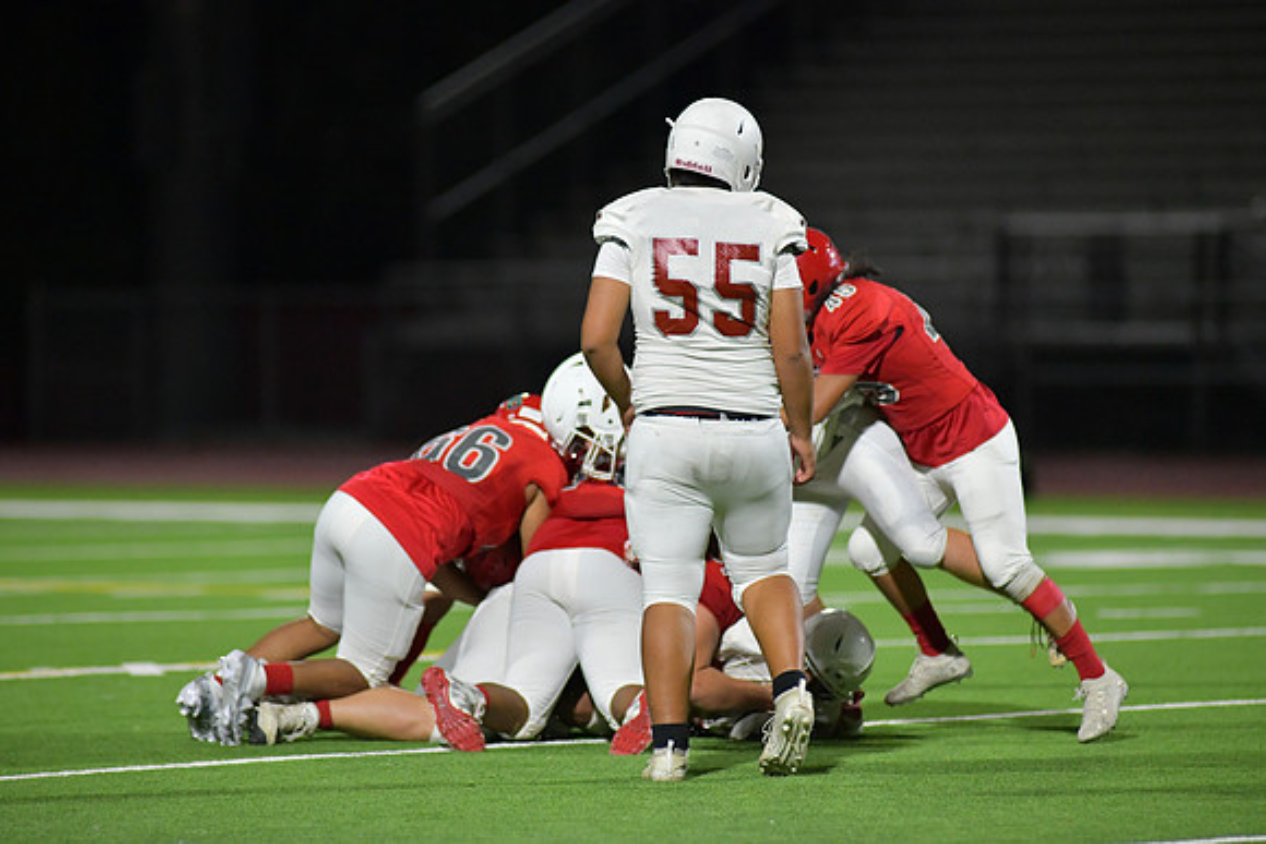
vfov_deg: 4.6
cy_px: 422
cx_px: 633
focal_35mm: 300
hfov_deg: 6.9
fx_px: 10552
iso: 4500
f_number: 3.2
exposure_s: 1/1250
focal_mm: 300
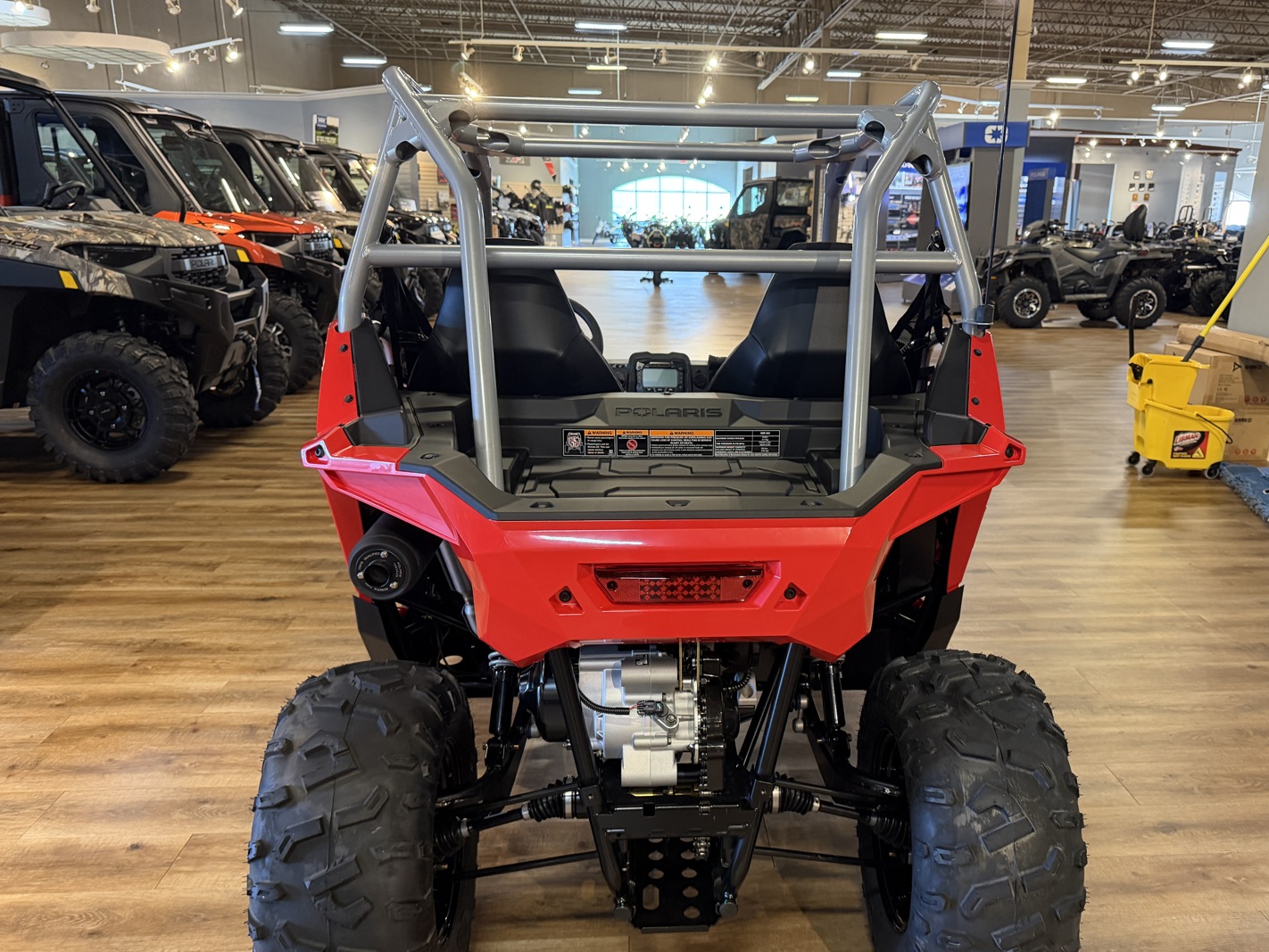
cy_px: 532
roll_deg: -0.7
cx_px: 709
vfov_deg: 51.3
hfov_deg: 65.1
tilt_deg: -18.9
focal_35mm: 27
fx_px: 990
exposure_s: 1/60
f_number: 1.78
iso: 400
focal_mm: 6.76
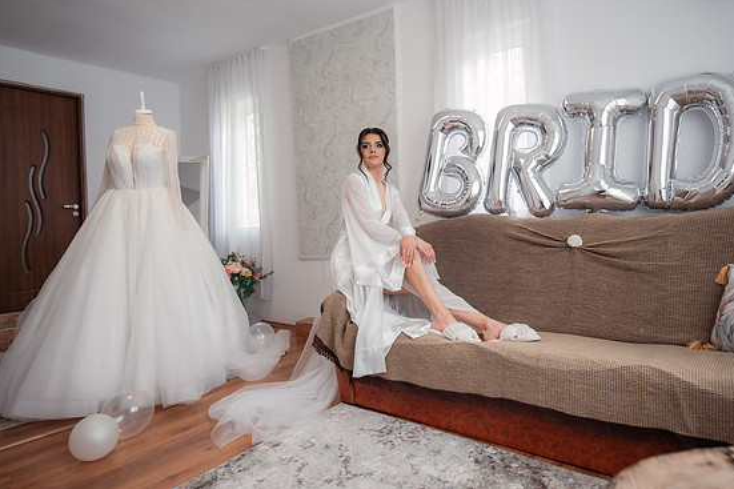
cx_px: 384
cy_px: 233
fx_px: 448
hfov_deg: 78.6
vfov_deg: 57.2
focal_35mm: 22
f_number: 2.8
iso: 1250
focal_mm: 20
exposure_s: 1/250
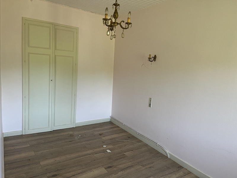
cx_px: 118
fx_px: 178
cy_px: 89
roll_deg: -3.7
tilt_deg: -7.5
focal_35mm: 26
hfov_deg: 67.3
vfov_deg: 53.1
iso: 80
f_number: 1.6
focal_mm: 5.1
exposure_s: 1/50
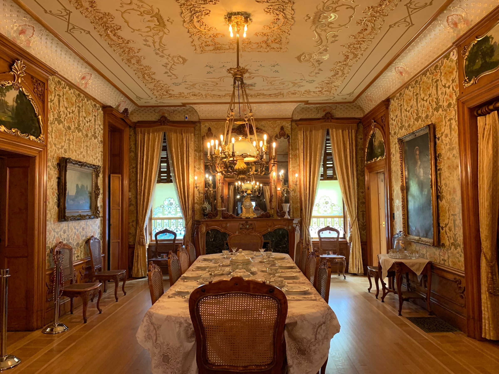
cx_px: 250
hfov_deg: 67.3
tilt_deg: +3.0
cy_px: 187
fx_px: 375
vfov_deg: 53.1
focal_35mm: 26
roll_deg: +0.8
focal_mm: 4.25
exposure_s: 1/40
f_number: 1.8
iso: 320
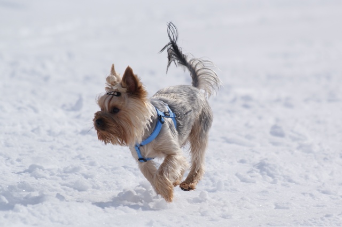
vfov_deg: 4.4
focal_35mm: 315
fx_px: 2991
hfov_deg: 6.5
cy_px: 114
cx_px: 171
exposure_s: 1/1000
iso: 100
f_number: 7.1
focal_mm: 210
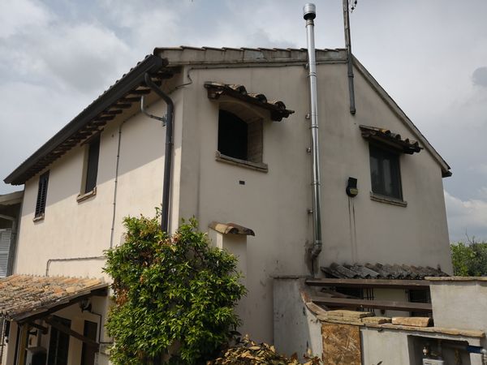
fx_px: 380
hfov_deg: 65.3
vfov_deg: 51.4
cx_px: 244
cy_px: 182
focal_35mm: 27
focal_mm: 3.95
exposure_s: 1/4739
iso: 50
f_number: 1.6
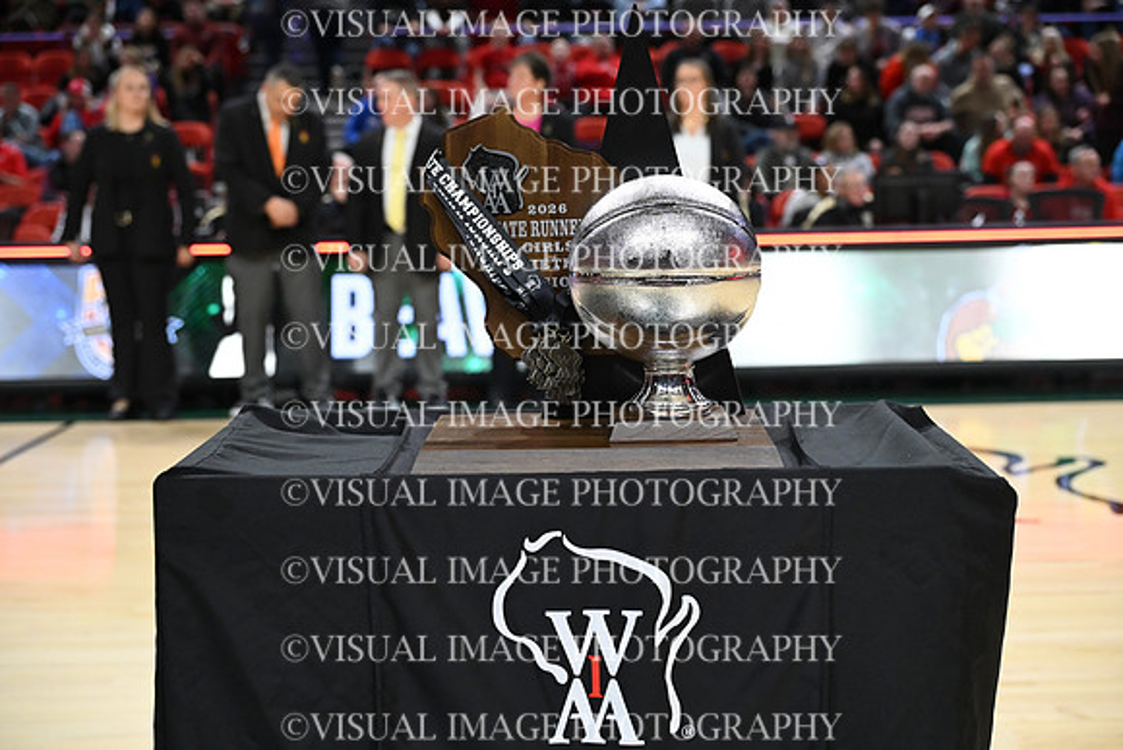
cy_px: 375
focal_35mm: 58
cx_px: 562
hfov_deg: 34.5
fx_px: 1810
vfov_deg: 23.4
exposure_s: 1/1000
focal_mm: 58
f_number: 4
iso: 5000
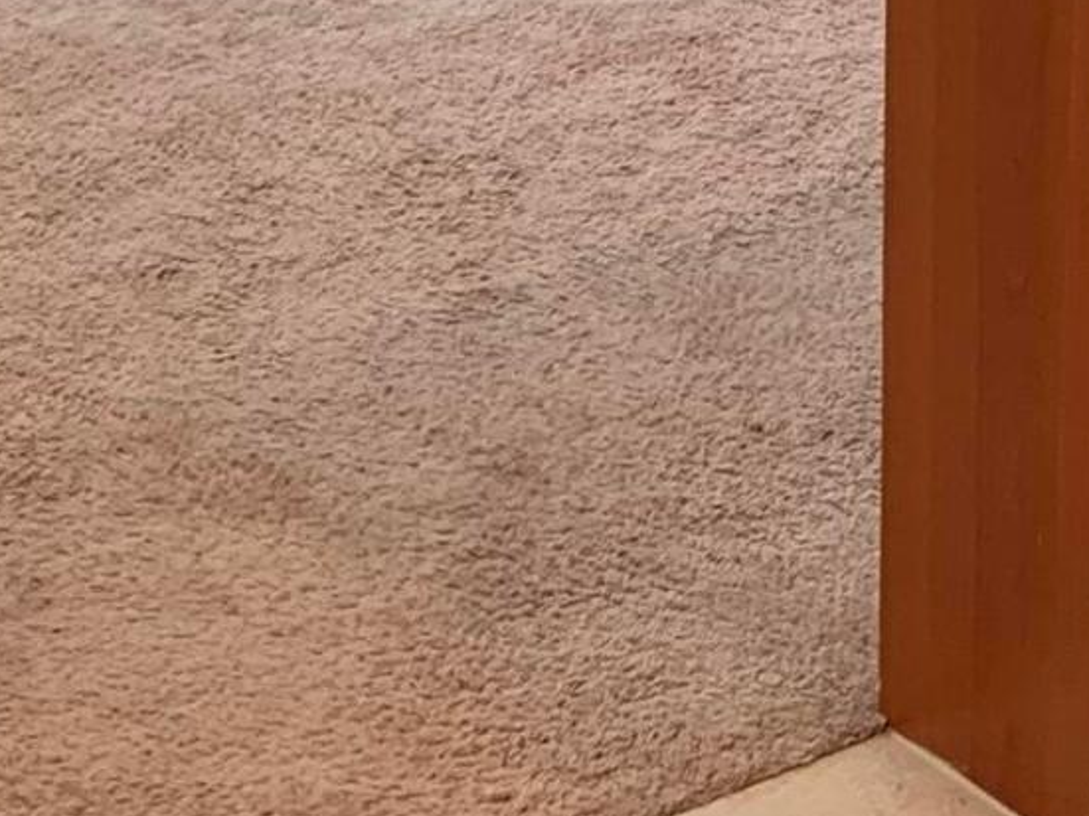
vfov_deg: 9.8
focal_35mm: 136
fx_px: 4278
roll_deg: -1.2
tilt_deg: -7.3
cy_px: -1020
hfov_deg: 14.1
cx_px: 1271
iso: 80
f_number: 1.8
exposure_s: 1/60
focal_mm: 4.25
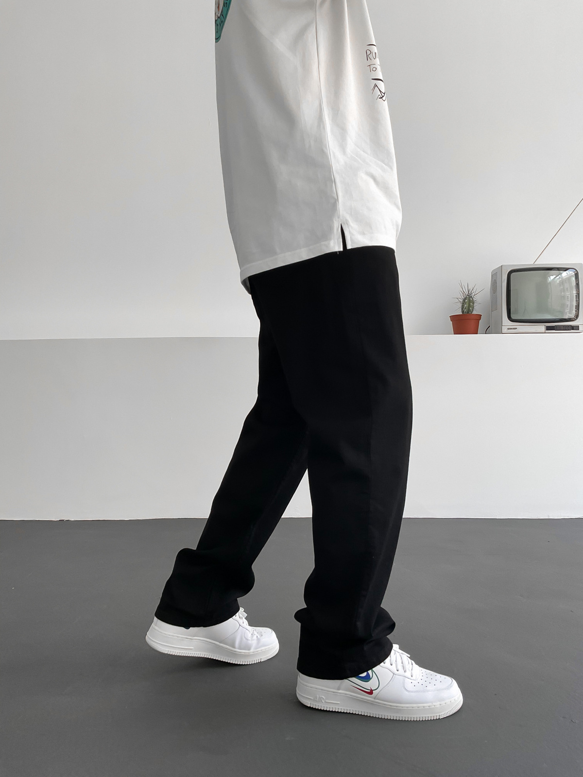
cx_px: 292
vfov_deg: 61.7
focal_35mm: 29
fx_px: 651
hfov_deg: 48.2
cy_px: 388
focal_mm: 3
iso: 50
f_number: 1.8
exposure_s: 1/120
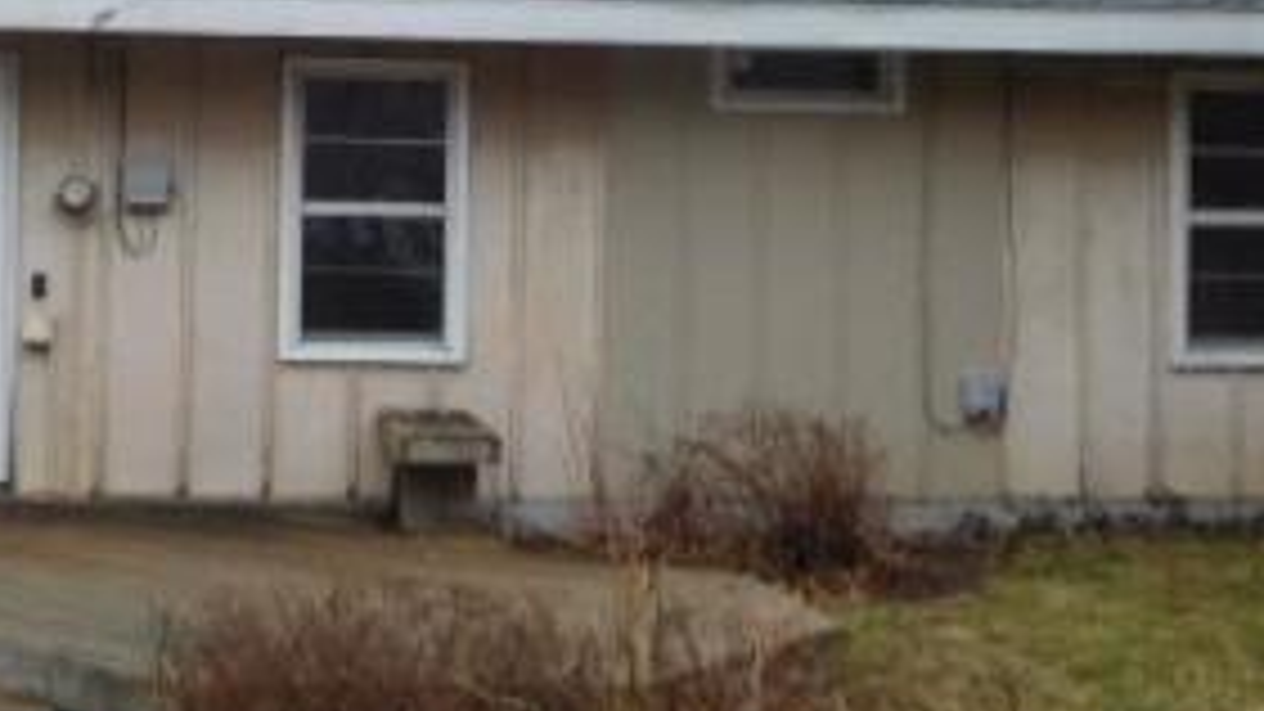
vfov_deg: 19.3
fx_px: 2078
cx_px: 382
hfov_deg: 33.4
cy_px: 194
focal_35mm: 62
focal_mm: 4.5
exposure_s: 1/200
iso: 125
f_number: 3.4
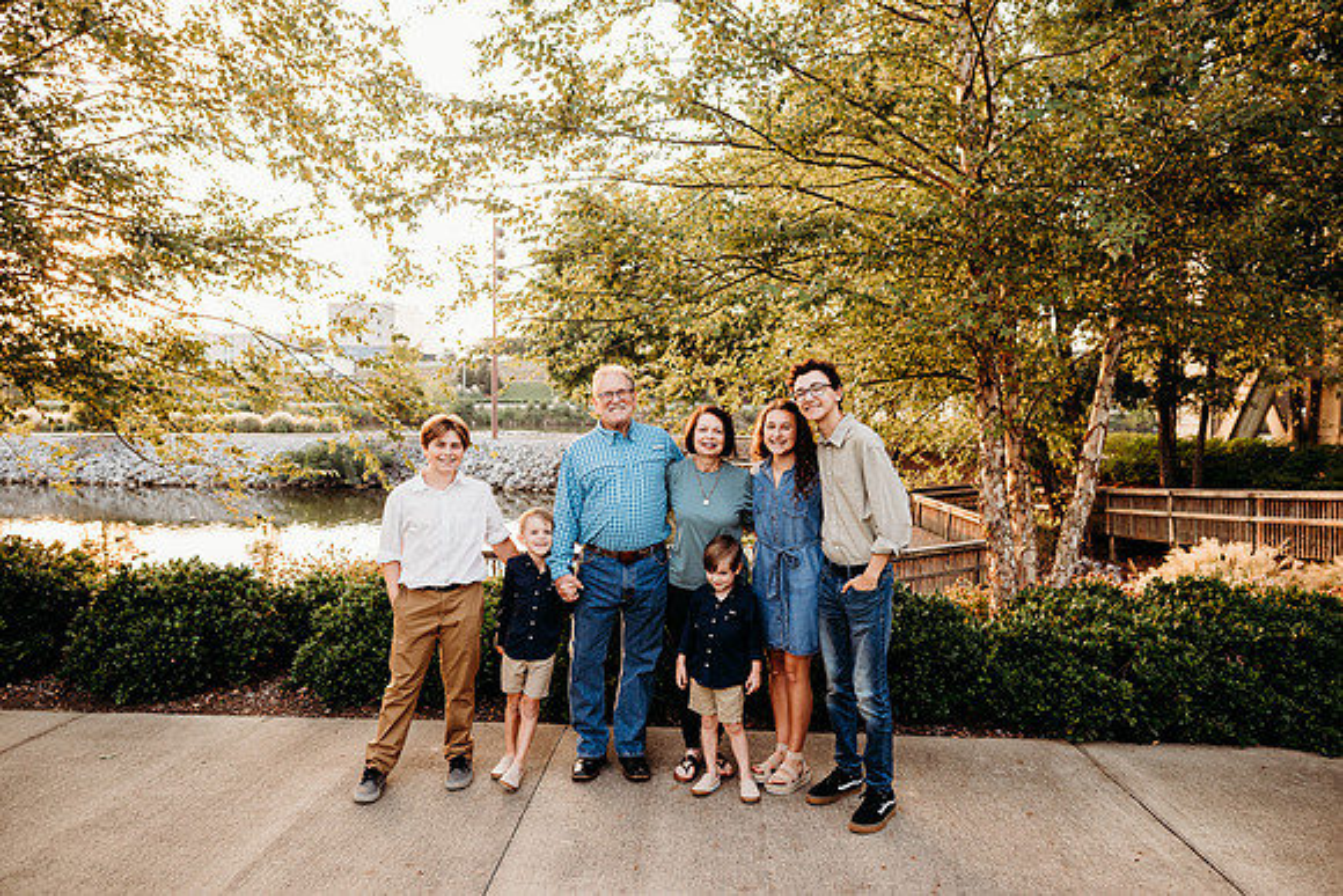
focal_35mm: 24
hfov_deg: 73.7
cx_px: 672
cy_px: 448
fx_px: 896
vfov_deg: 53.2
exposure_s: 1/200
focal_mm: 24
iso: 320
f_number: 3.2
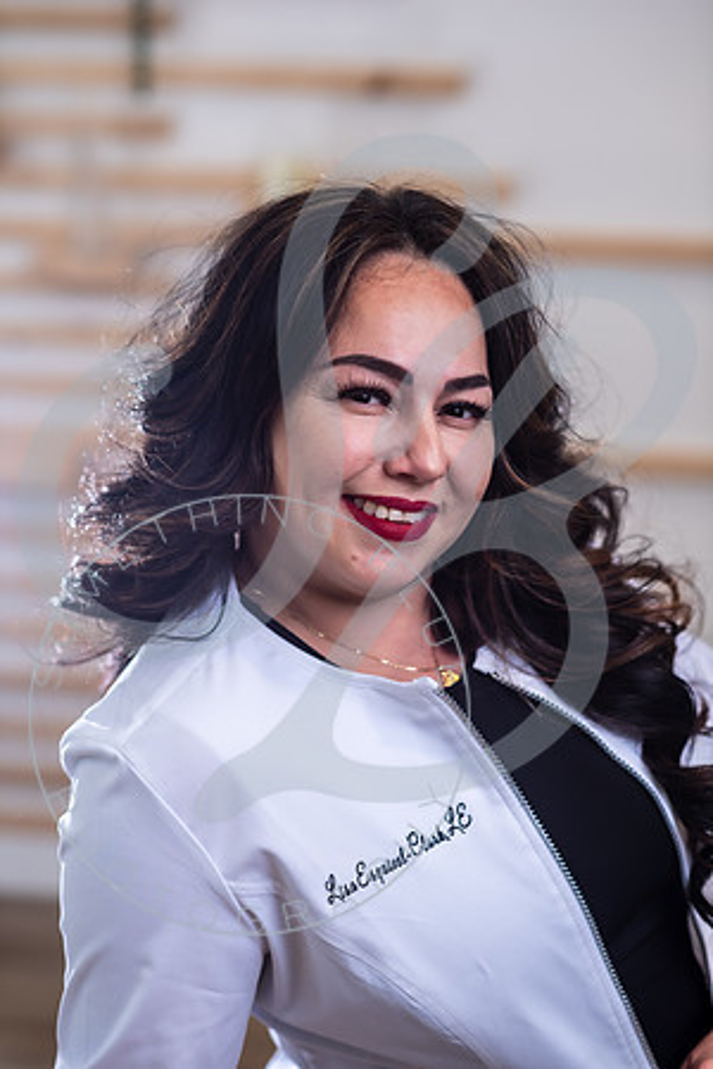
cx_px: 356
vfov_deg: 23.9
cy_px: 534
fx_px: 2525
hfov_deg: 16.1
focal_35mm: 85
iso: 100
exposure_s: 1/160
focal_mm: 85
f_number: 2.8
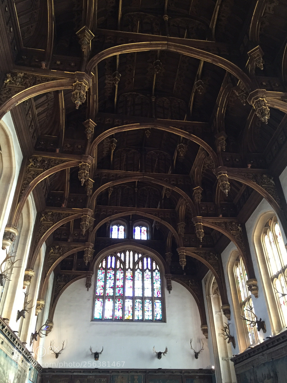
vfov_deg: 61.7
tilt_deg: +36.2
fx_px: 321
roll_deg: +1.0
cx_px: 144
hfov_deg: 48.2
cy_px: 192
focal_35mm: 29
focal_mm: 4.15
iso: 250
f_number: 2.2
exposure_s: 1/33
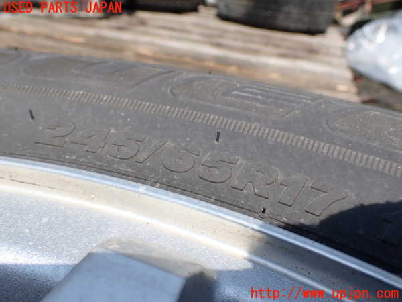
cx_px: 201
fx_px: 348
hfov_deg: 60.0
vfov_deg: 46.8
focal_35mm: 30
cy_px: 151
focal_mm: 5.4
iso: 100
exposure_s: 1/125
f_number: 9
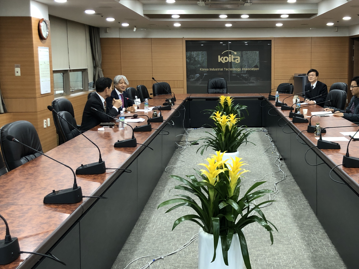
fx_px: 436
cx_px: 234
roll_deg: +0.9
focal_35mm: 42
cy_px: 115
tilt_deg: -6.1
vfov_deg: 34.3
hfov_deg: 44.2
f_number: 1.8
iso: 40
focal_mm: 4
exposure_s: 1/15
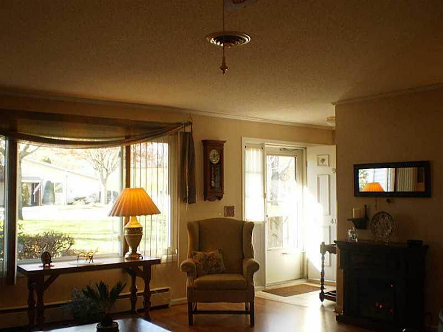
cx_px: 222
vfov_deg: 39.6
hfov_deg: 51.4
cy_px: 166
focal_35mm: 36
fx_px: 460
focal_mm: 6.3
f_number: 3.1
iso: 100
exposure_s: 1/30
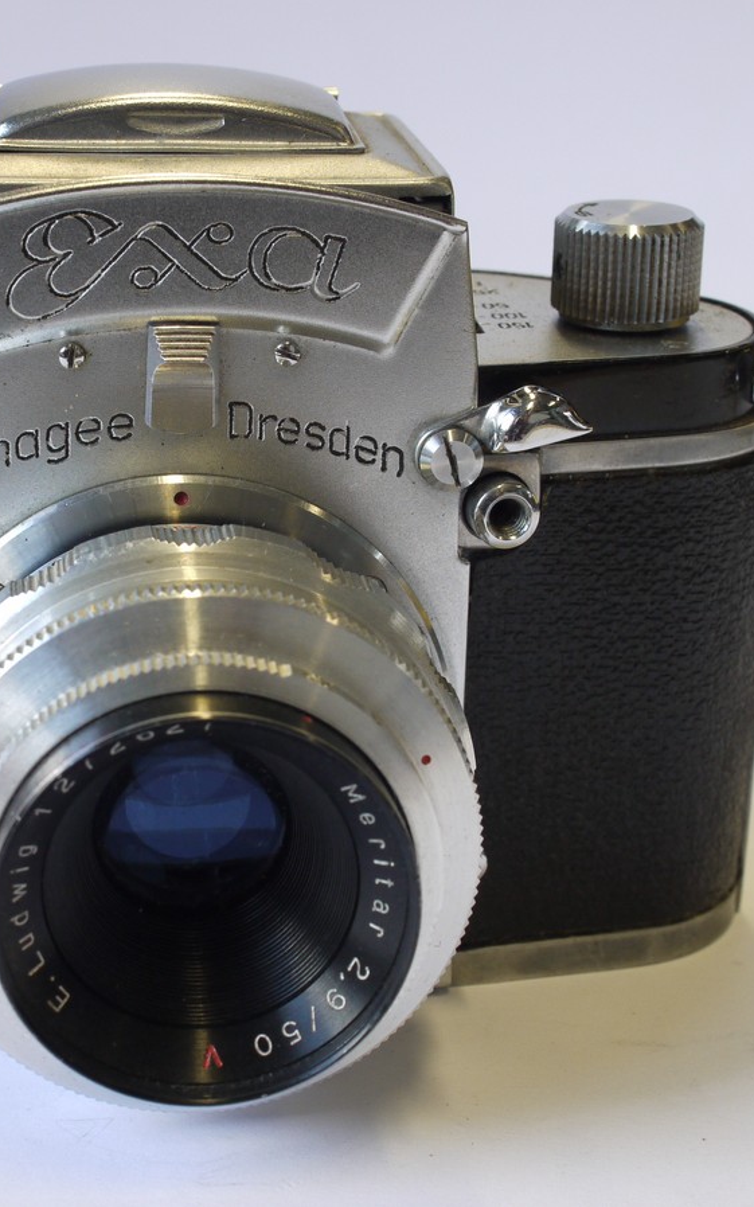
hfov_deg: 15.3
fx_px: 2796
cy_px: 604
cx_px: 171
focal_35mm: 85
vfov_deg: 24.4
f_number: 8
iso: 400
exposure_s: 1/40
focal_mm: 30
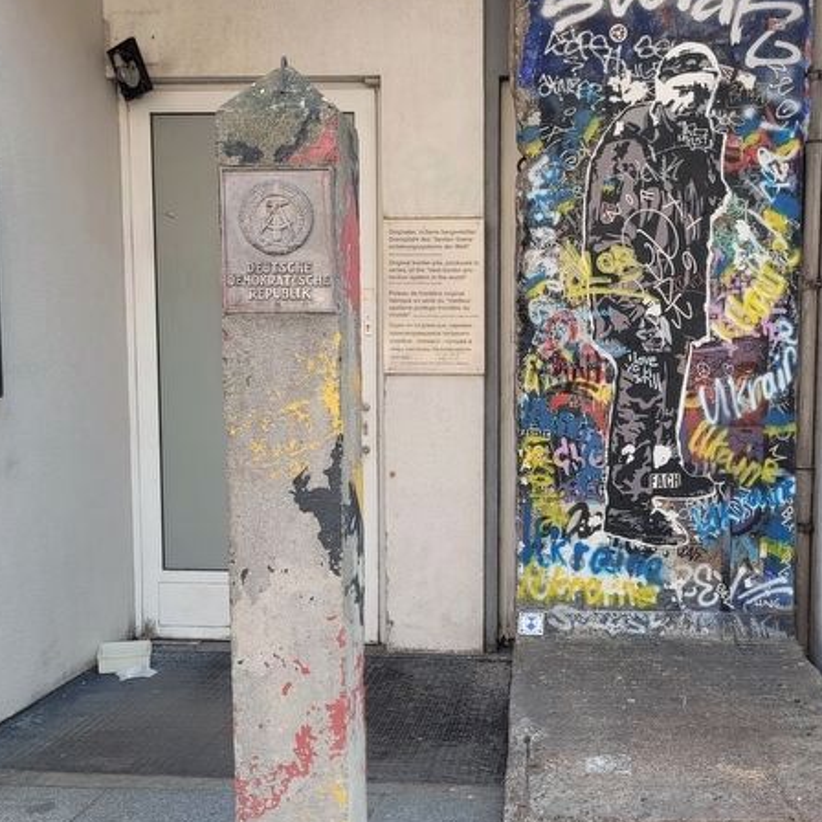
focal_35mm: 41
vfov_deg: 40.9
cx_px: 508
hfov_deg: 40.7
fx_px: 1101
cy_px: 450
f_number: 1.8
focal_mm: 5.4
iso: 50
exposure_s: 1/100
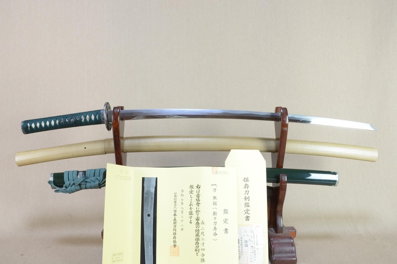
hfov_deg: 62.0
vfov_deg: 43.5
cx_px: 198
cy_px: 132
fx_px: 331
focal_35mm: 30
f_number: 11
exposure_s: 1/1.6
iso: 400
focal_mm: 20
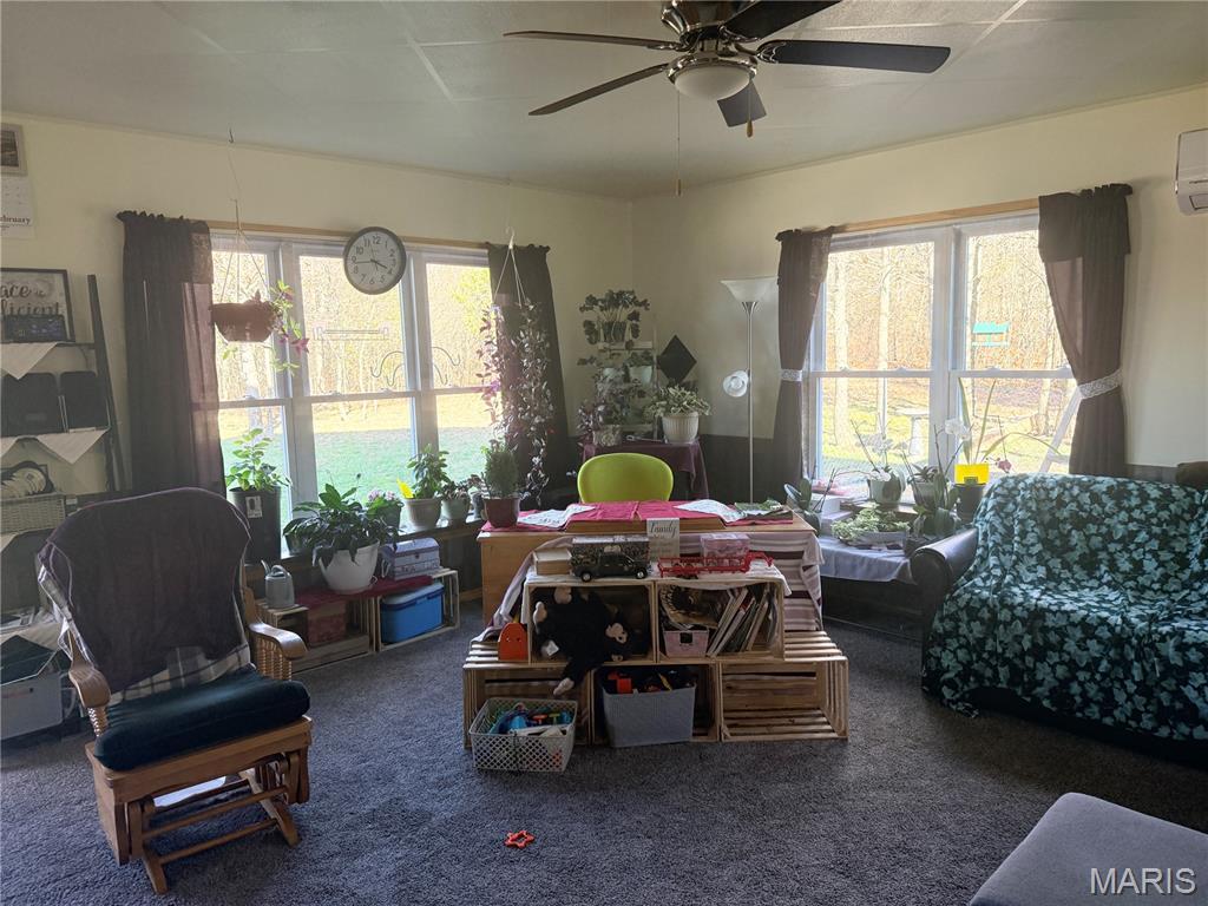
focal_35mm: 24
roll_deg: +1.2
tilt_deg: -7.7
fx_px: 838
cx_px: 604
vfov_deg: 56.8
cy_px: 453
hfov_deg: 71.6
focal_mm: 6.76
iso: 200
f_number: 1.78
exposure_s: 1/170
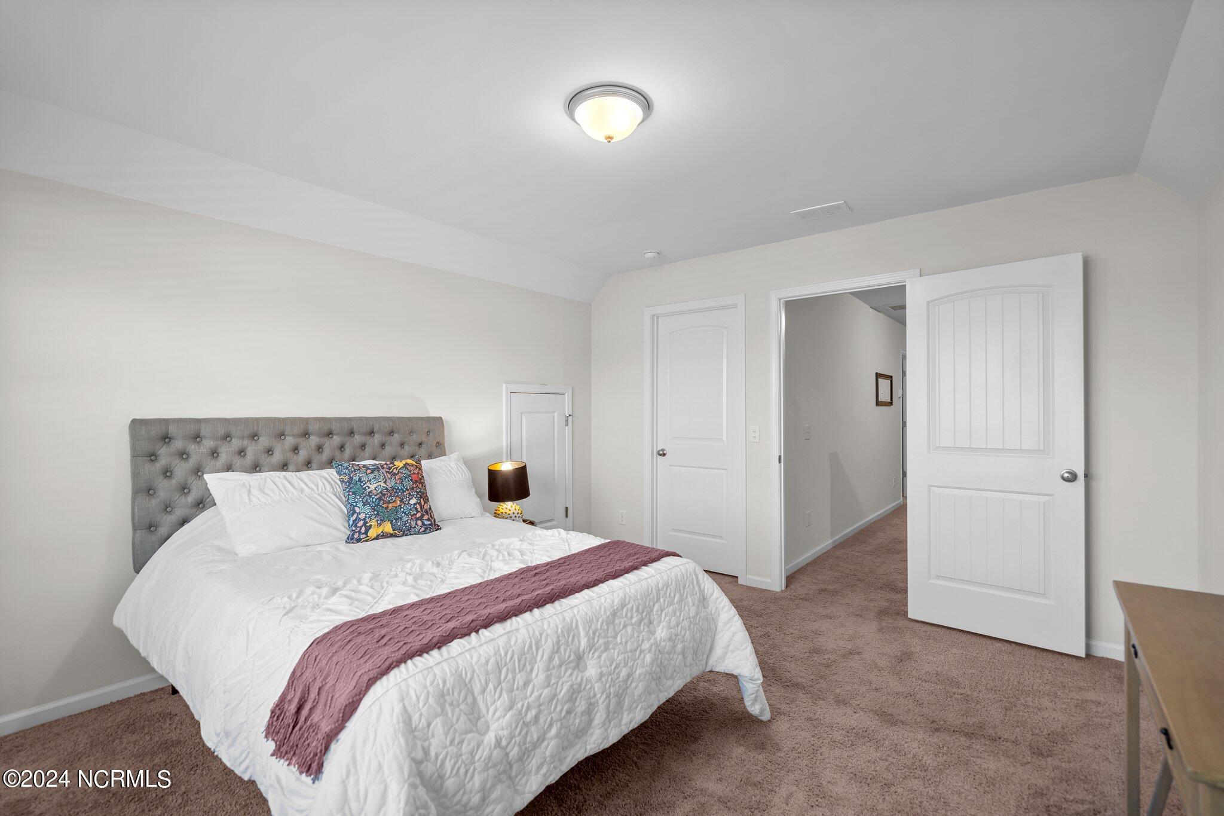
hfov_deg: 96.7
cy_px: 408
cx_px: 612
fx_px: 544
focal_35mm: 16
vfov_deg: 73.7
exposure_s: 1/13
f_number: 4
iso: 400
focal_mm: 16
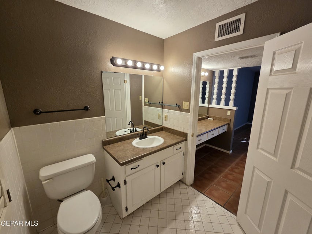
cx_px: 156
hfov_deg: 106.2
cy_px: 117
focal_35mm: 13
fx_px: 117
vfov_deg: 89.9
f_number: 2.2
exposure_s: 1/120
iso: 160
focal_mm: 2.2
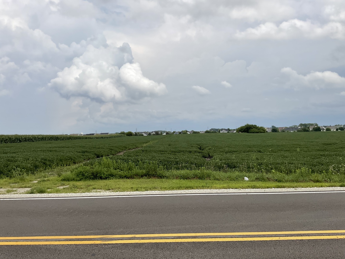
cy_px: 130
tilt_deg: -0.4
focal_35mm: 29
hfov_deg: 61.7
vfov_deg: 48.2
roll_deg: +1.9
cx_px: 172
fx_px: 289
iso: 16
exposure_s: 1/4065
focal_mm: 3
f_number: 1.8
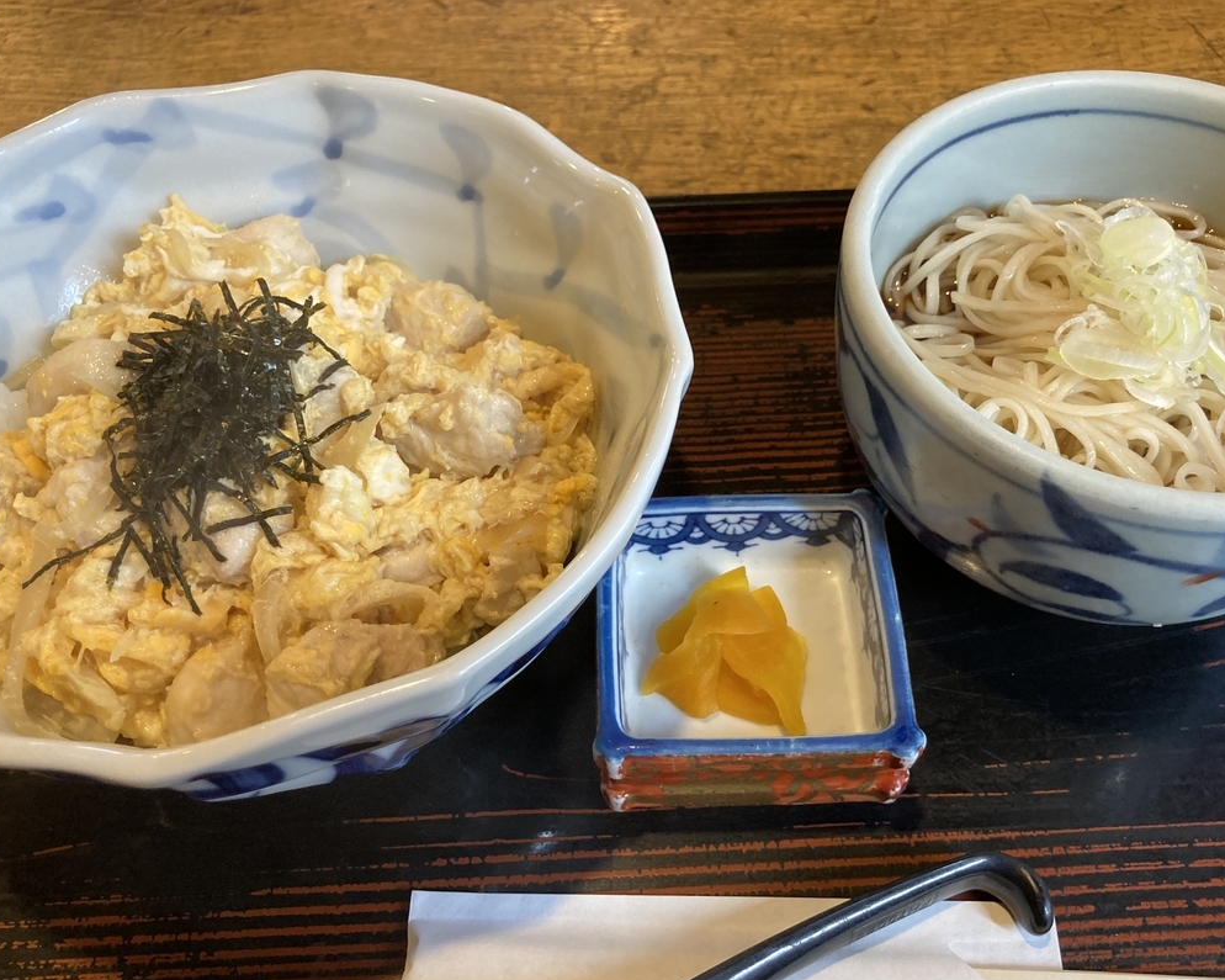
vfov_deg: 44.5
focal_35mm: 33
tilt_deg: -54.7
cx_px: 665
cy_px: 534
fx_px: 1196
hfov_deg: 54.2
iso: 160
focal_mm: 3.99
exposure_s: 1/60
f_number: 1.8
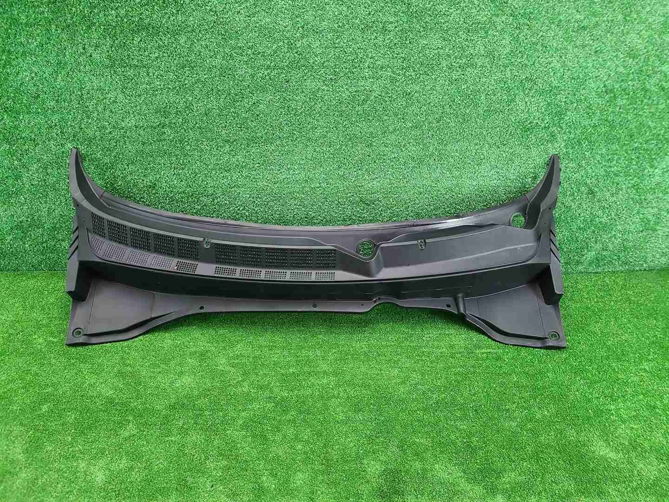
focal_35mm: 26
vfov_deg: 53.1
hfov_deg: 67.3
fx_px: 502
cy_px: 251
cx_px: 334
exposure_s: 1/50
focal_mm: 5.4
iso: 320
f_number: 1.8
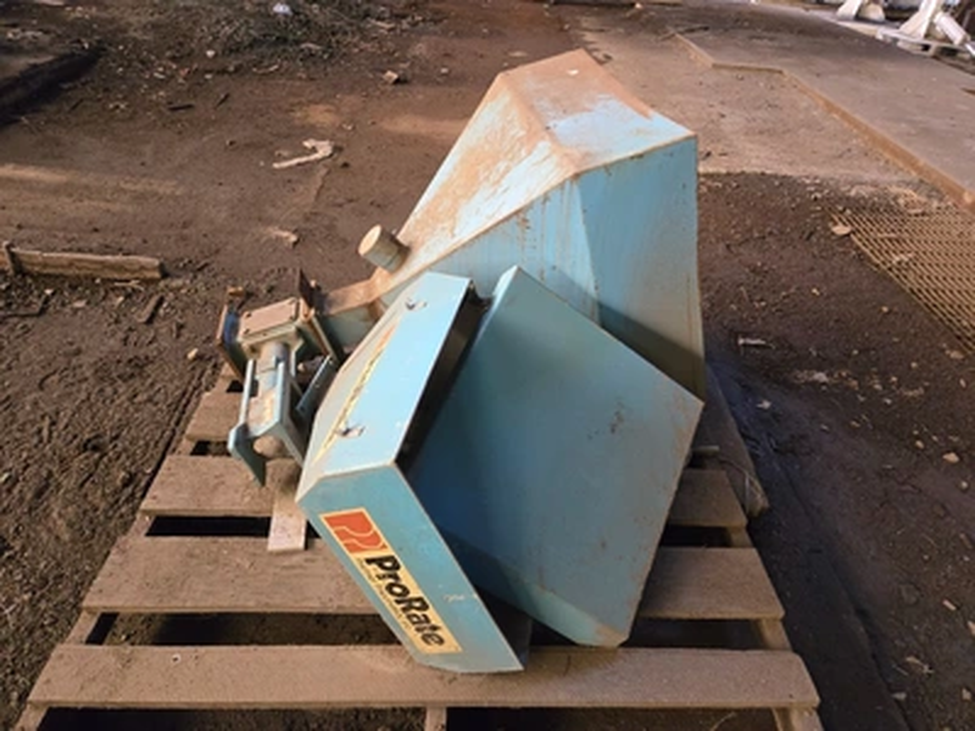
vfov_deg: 58.9
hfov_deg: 73.9
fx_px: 648
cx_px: 488
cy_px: 366
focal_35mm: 23
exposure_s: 1/120
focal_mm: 5.4
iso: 1000
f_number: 1.8
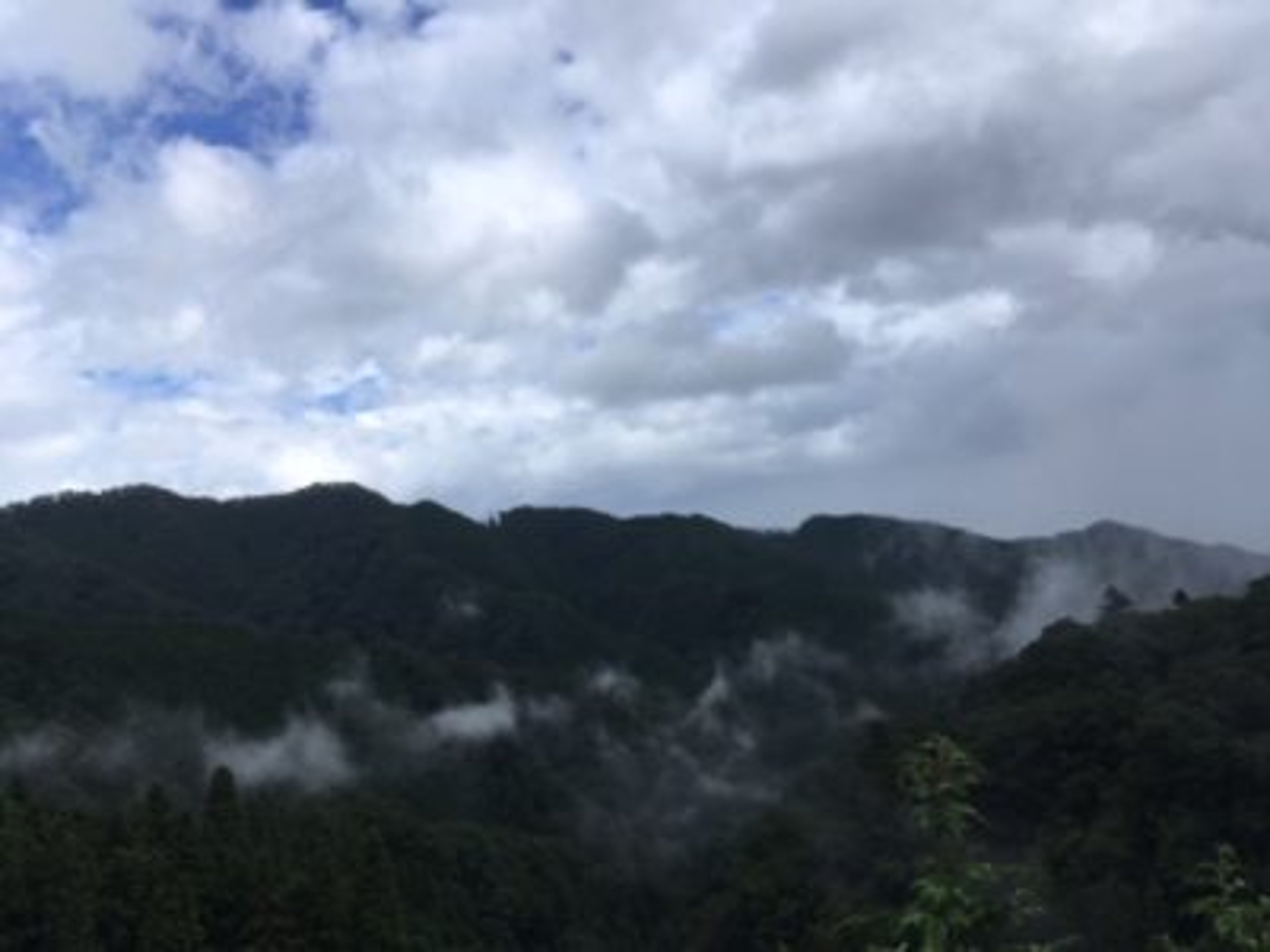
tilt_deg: +5.4
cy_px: 476
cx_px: 635
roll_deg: +5.0
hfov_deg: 61.7
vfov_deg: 48.2
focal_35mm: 29
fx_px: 1064
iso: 25
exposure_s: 1/2747
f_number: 2.2
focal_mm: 4.15
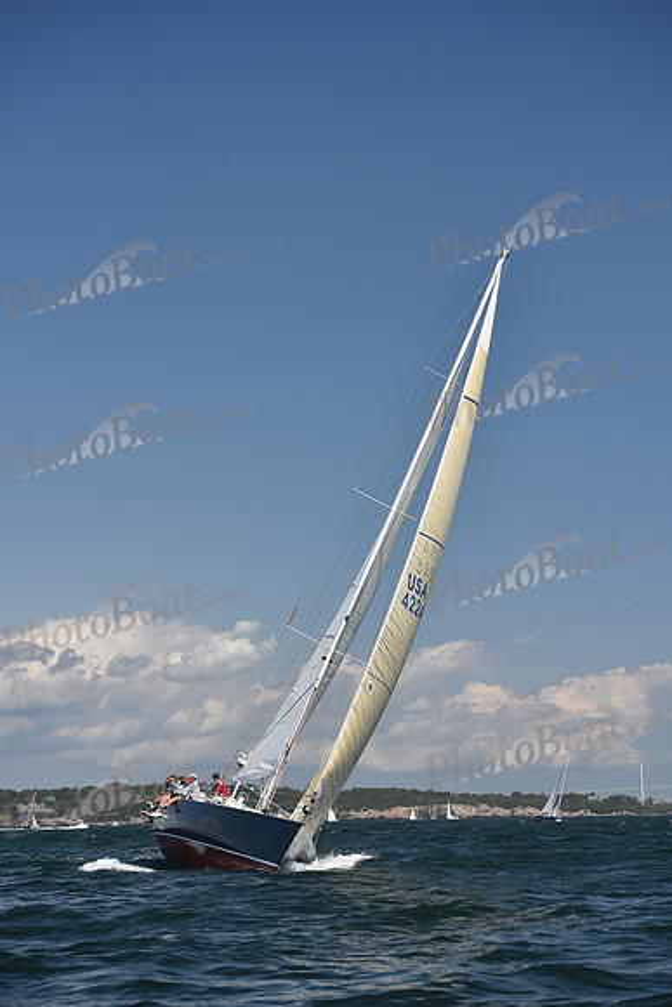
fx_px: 2406
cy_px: 504
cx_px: 336
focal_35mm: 86
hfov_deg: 15.9
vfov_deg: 23.6
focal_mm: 86
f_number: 5
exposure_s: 1/1250
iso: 250
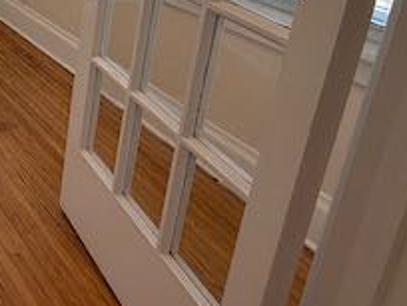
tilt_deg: -15.5
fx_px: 517
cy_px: -40
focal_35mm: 44
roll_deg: +1.4
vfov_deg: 29.3
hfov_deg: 29.9
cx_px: -172
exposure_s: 1/131
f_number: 2.2
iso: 64
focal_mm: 2.22
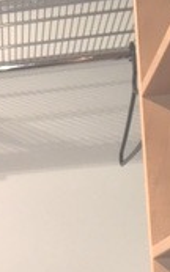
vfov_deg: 17.7
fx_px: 846
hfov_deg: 10.3
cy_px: 289
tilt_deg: +4.7
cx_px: -198
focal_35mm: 114
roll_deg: +2.2
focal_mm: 4.15
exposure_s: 1/30
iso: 32
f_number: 2.2
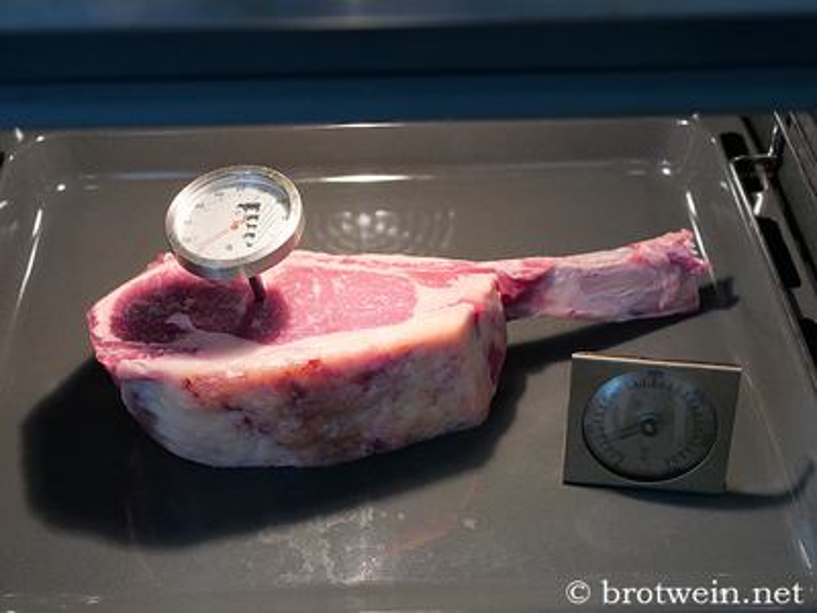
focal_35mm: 50
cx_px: 408
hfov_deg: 38.2
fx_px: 1180
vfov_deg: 29.1
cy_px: 306
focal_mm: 25
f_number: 3.5
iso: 2000
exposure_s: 1/60
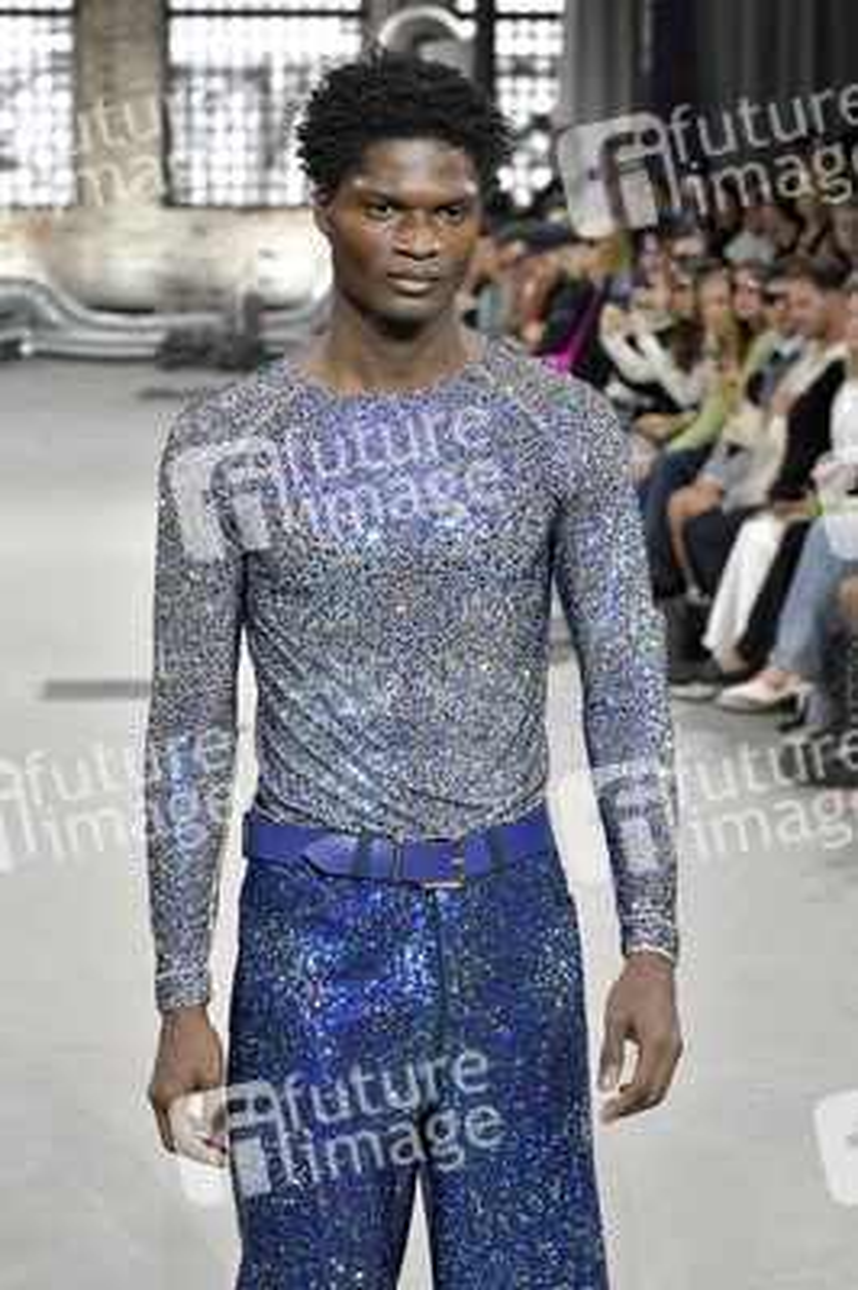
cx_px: 429
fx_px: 3438
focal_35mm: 96
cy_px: 645
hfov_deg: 14.2
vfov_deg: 21.3
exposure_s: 1/320
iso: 2500
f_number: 6.3
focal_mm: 80
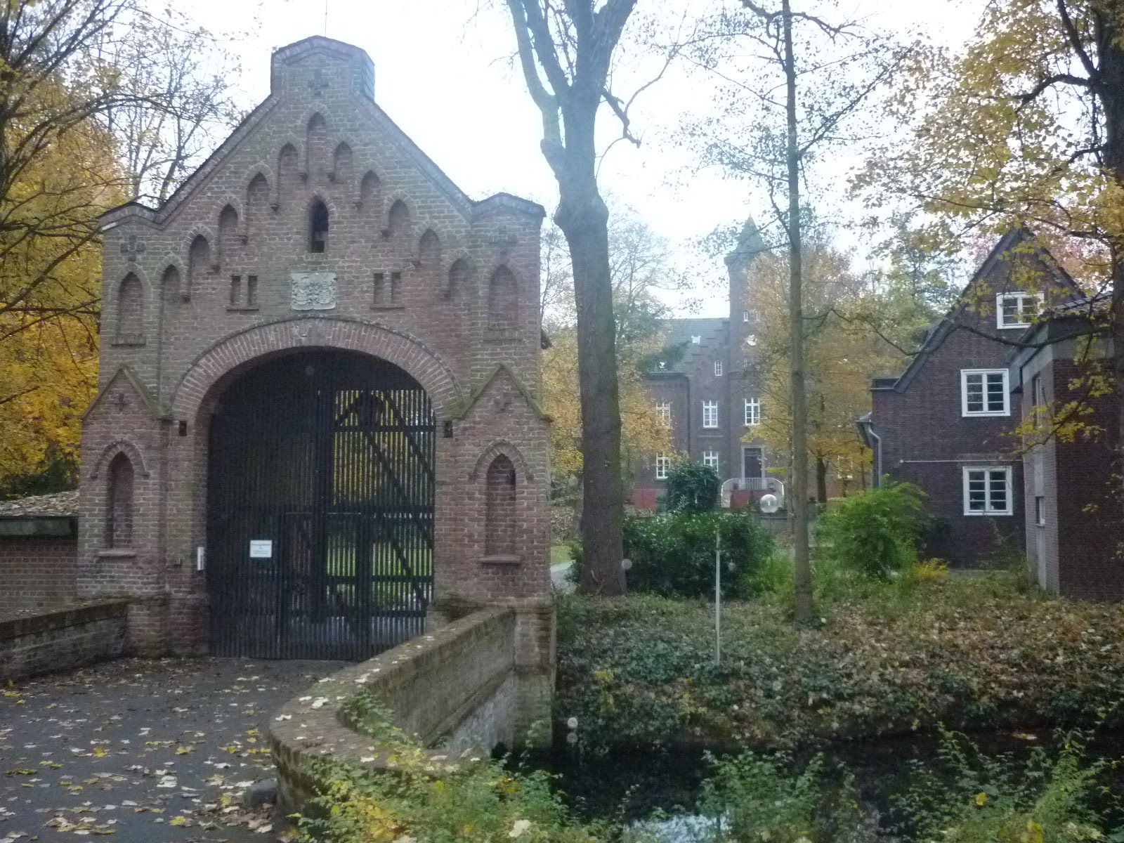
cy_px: 422
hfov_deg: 55.4
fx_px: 1072
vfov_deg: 42.9
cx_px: 562
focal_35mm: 33
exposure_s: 1/30
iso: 640
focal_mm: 5.5
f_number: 2.8
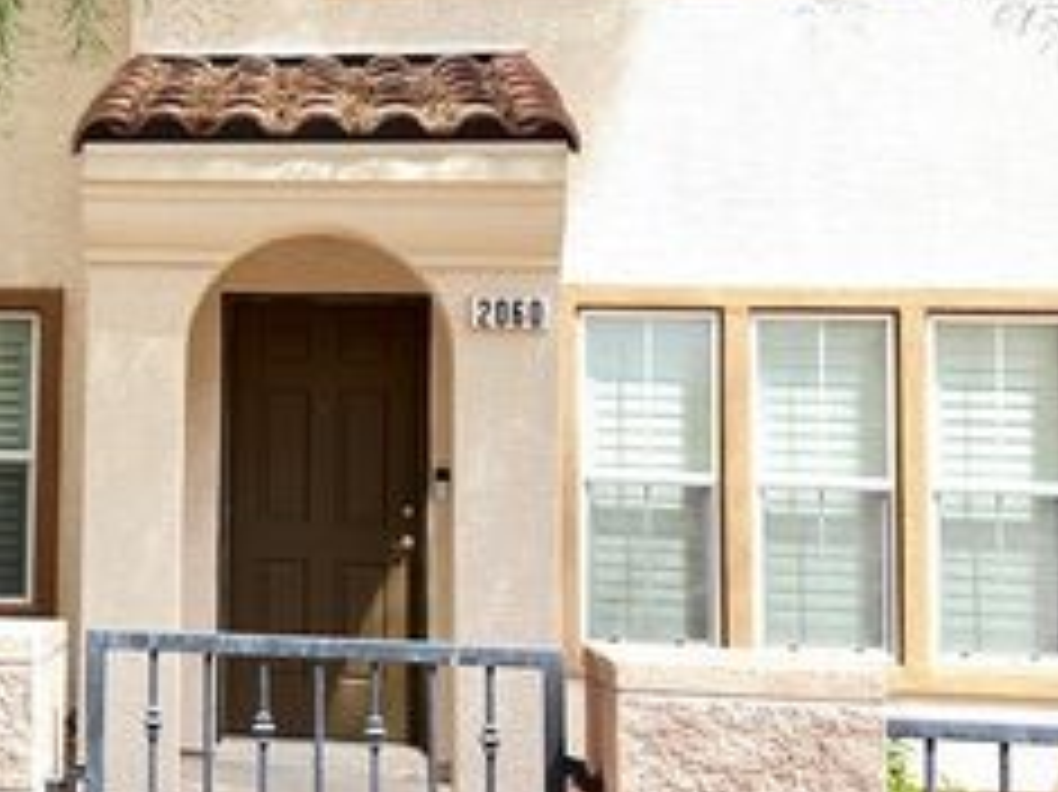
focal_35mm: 68
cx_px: -9
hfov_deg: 26.9
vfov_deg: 21.5
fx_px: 2077
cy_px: 286
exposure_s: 1/206
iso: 64
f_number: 1.78
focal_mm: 6.76
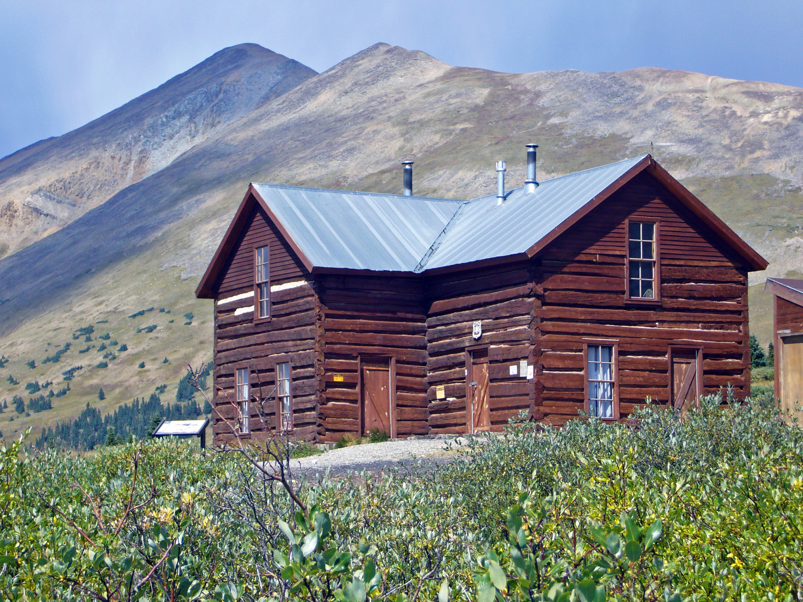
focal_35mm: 102
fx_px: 2366
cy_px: 301
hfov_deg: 19.3
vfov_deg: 14.5
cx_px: 402
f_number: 5.6
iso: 80
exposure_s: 1/250
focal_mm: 16.8
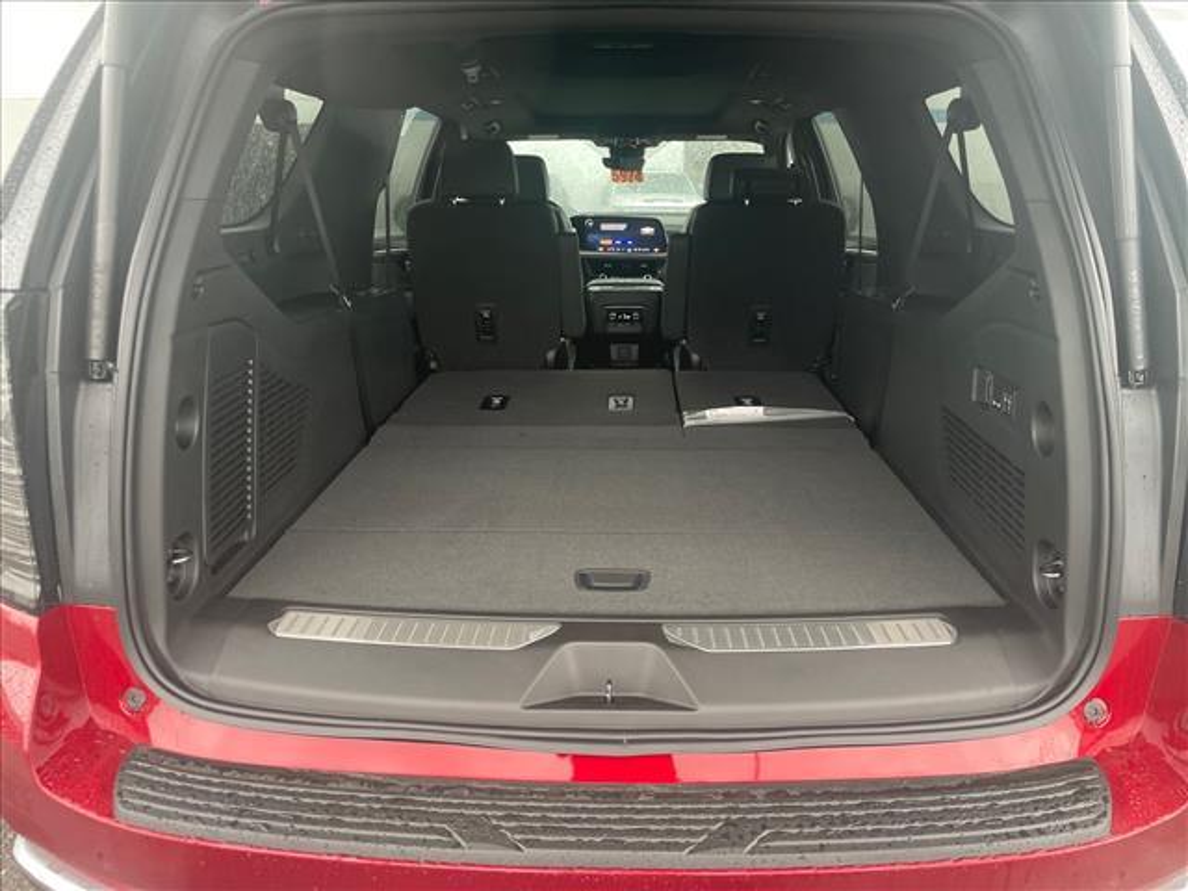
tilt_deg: -15.9
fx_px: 892
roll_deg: -0.5
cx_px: 594
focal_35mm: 26
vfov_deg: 53.1
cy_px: 446
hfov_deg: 67.3
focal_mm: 4.2
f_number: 1.6
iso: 200
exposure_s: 1/60
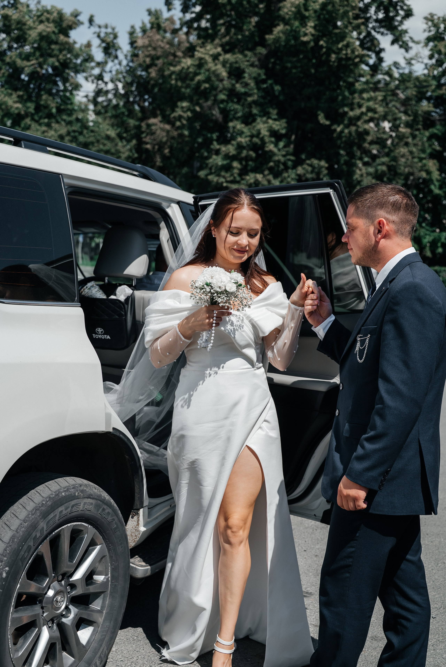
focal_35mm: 43
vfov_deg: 45.4
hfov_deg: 31.2
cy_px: 334
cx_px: 223
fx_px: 798
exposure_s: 1/2000
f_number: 4
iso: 100
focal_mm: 43
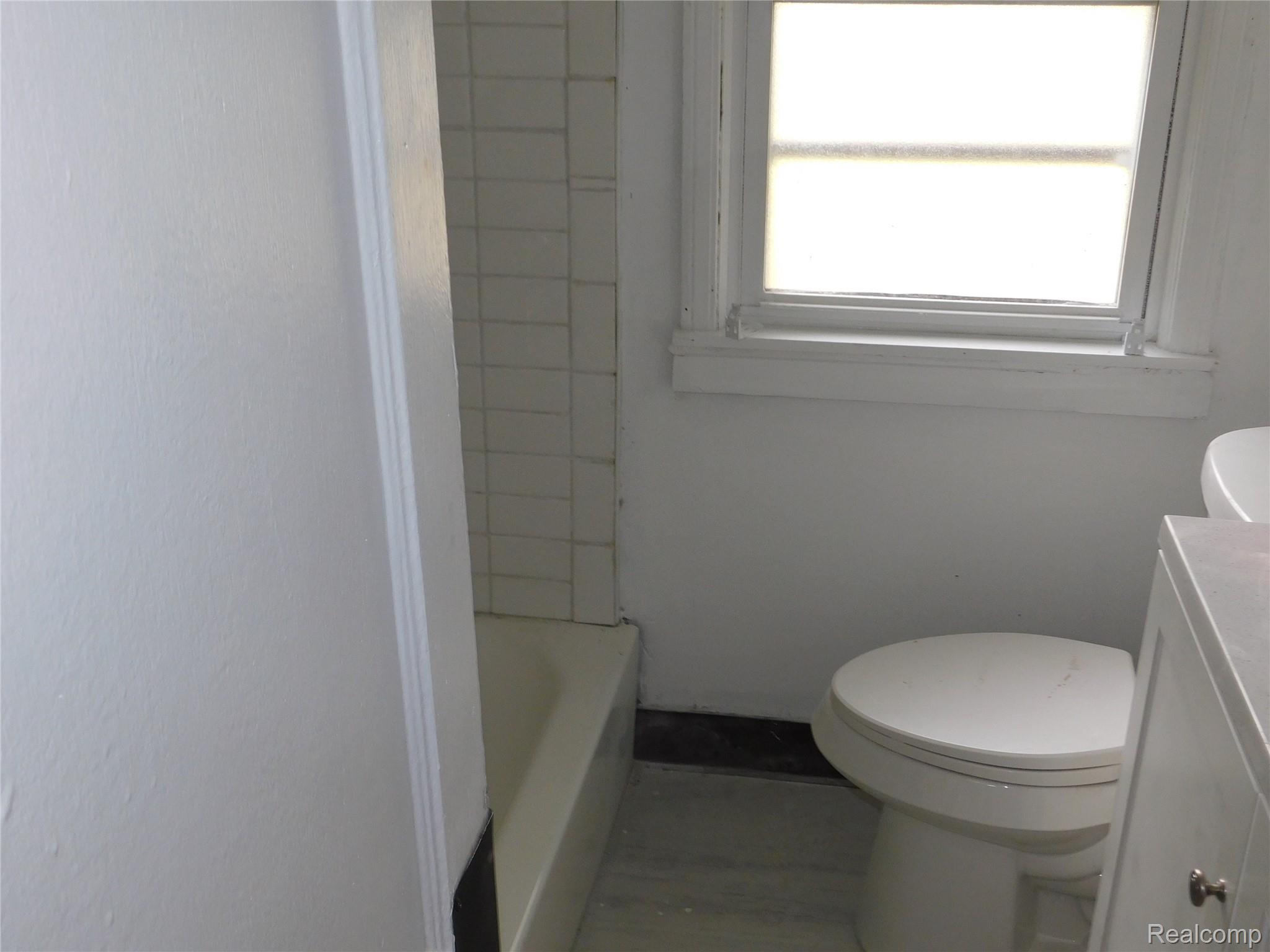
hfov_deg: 51.4
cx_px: 635
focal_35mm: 36
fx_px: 1321
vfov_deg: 39.7
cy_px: 476
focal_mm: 6.3
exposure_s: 1/30
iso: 200
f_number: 3.5
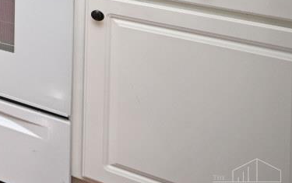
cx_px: -272
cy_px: -169
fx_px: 454
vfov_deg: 17.4
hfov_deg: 20.3
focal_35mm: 57
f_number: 4
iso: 450
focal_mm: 14
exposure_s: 1/60
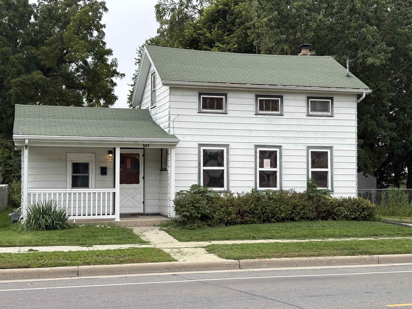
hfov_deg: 36.8
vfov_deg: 28.0
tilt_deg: +2.4
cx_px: 206
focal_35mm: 52
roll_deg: +0.2
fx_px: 619
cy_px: 154
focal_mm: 5.96
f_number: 1.6
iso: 32
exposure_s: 1/801
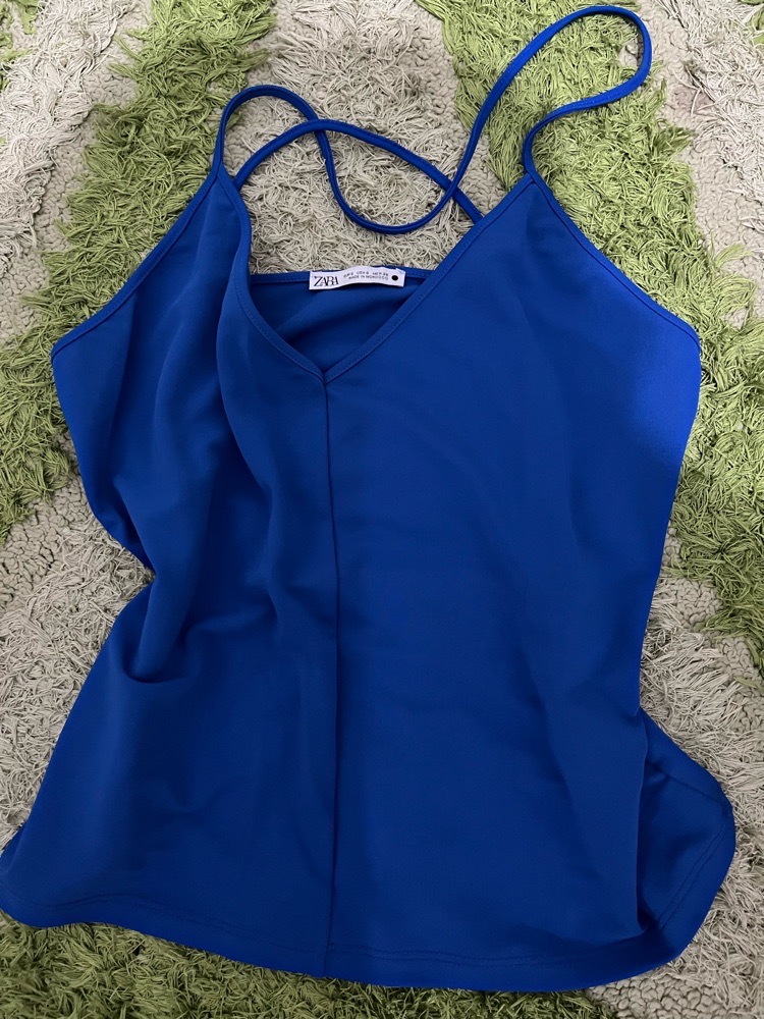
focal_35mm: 26
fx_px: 765
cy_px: 510
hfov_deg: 53.1
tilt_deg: -83.3
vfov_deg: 67.3
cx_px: 382
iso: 800
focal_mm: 5.1
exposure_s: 1/30
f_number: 1.6
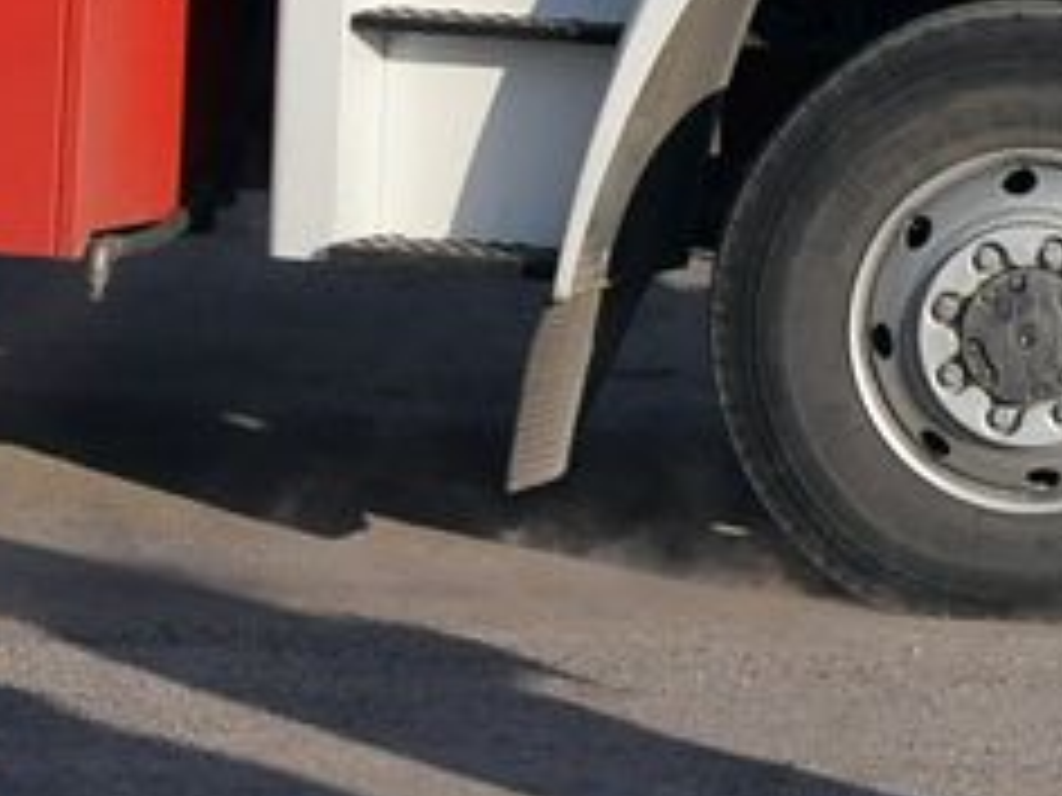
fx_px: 7171
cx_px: 846
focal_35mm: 234
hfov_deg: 8.5
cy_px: -272
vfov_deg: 6.3
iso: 1250
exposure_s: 1/1000
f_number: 16
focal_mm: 45
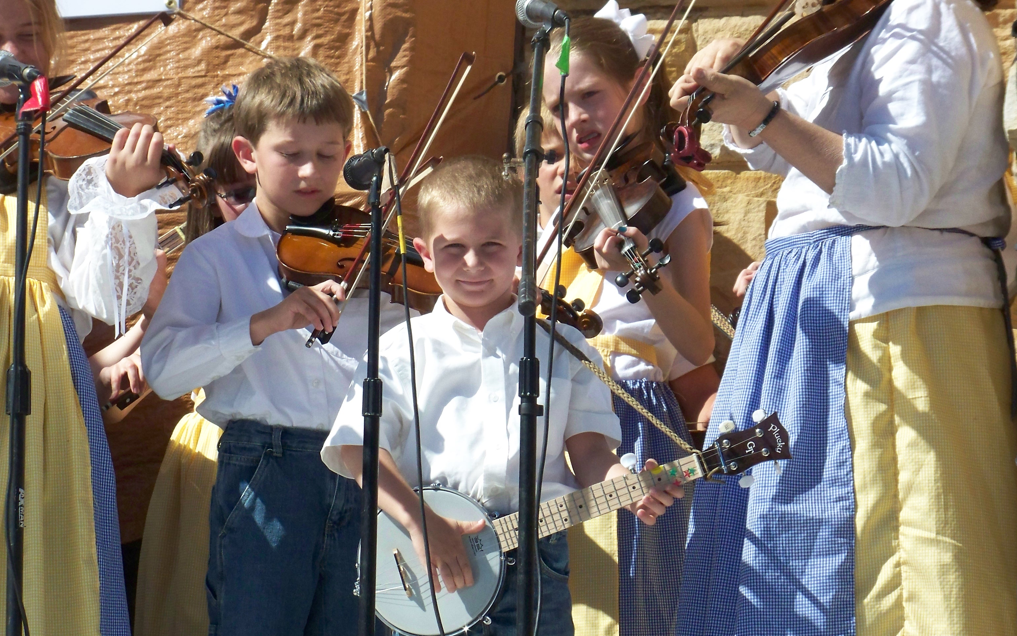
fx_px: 6153
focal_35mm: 222
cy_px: 361
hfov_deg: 9.4
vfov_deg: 5.9
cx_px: 508
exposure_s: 1/1000
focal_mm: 33.3
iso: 200
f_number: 5
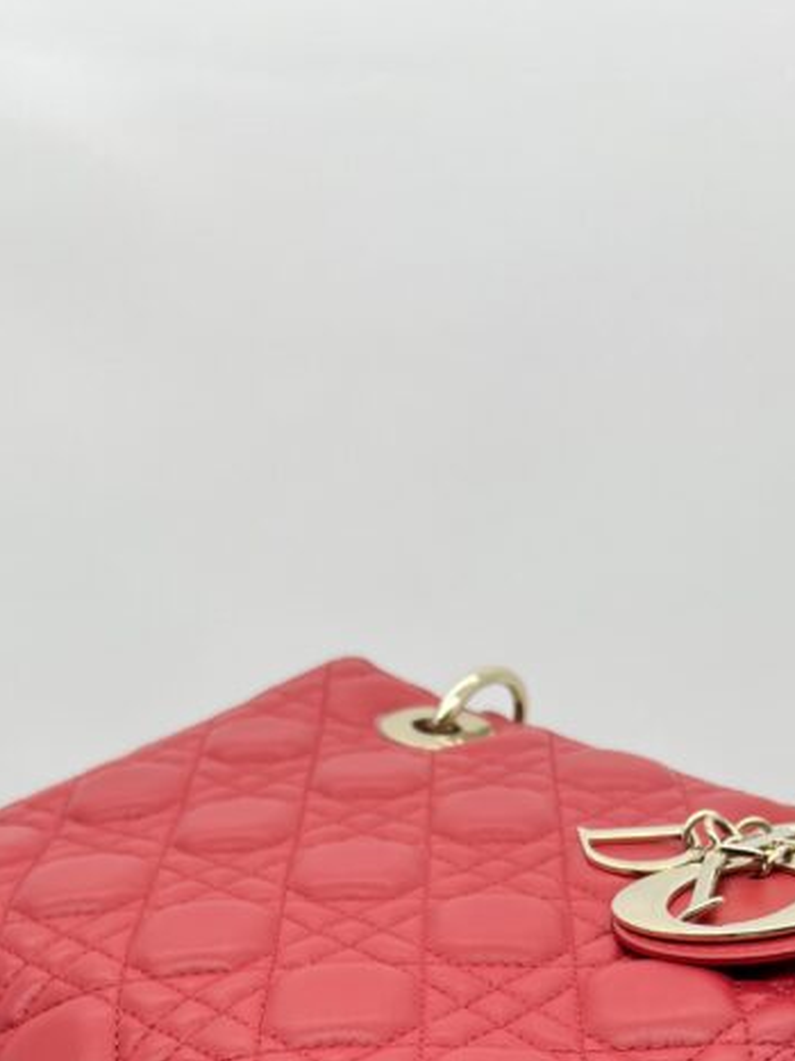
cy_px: 1136
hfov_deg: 25.6
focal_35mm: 57
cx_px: 432
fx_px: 1746
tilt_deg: -26.9
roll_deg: +0.1
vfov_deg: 30.6
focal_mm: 5.7
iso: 40
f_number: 1.5
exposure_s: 1/100
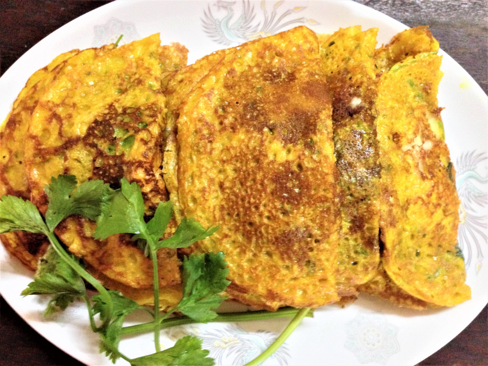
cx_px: 244
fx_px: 465
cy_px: 183
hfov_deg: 55.4
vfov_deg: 42.9
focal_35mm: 33
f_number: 2.4
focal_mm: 4.12
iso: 500
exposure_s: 1/17
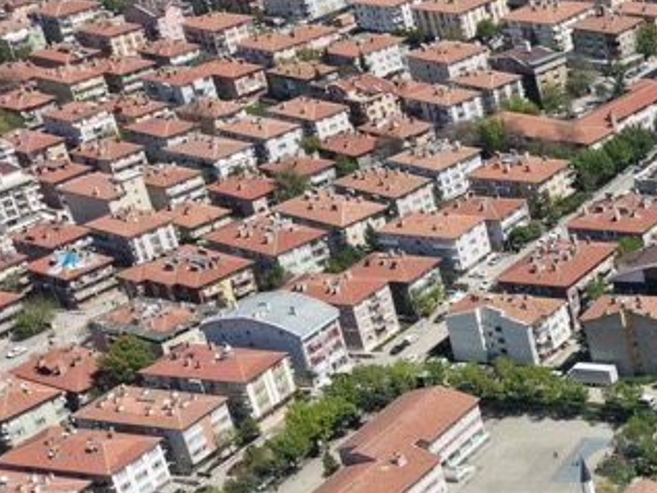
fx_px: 1842
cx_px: 1314
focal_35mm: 97
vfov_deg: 15.2
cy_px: 317
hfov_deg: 15.9
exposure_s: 1/5000
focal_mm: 8.67
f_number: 1.8
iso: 200
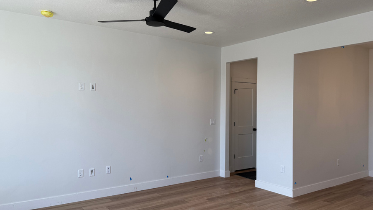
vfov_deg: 39.0
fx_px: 297
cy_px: 109
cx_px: 209
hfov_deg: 64.1
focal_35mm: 30
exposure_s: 1/443
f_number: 1.78
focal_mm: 6.76
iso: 80
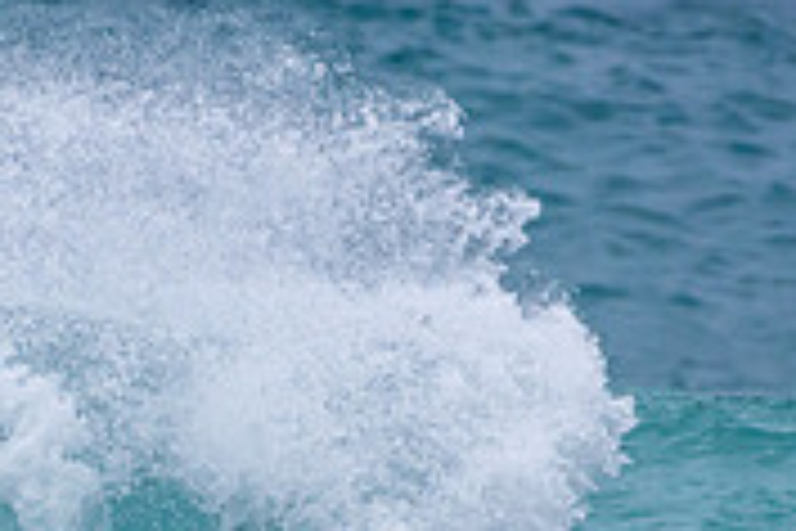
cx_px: 315
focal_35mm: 2454
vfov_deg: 0.6
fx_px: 54256
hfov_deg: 0.8
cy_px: 718
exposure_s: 1/2500
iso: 1000
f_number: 5.6
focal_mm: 500
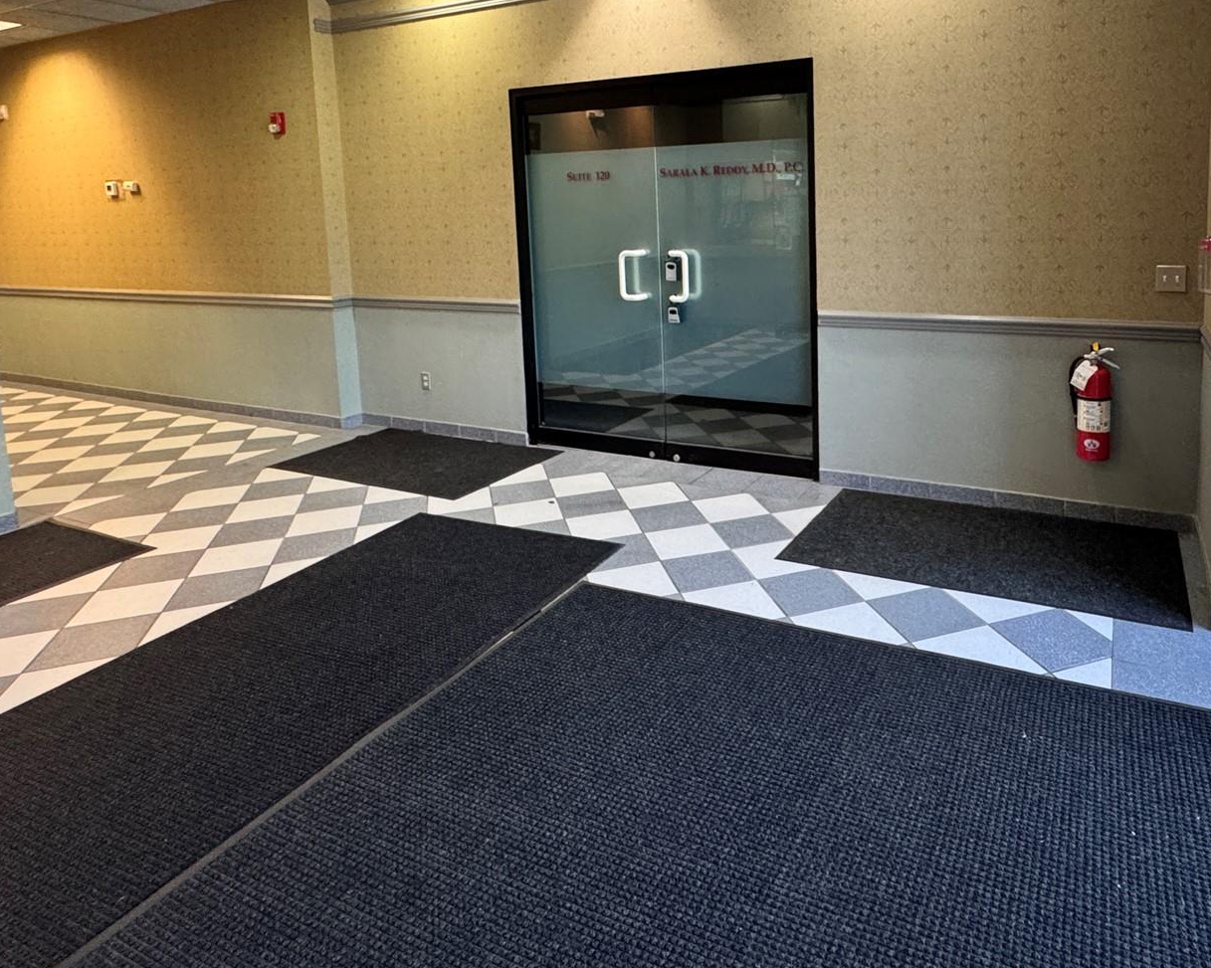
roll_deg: +1.4
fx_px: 824
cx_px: 736
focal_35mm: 23
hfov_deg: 71.7
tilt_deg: -7.1
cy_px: 290
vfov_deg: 58.8
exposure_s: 1/60
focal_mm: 2.22
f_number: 2.2
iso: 500
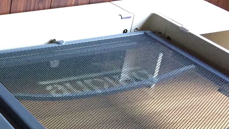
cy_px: 104
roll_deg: -1.1
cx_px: -94
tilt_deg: -29.8
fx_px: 595
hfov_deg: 19.5
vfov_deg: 12.3
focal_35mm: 98
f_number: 2.2
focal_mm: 4.15
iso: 250
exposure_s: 1/33
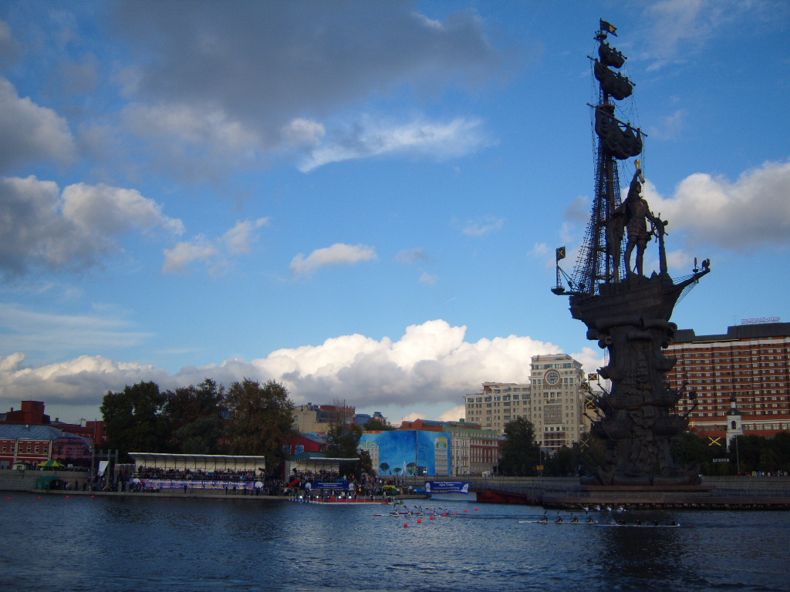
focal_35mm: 35
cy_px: 296
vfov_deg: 40.7
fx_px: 799
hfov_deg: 52.6
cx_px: 395
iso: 80
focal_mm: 7.4
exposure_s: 1/180
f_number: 7.1
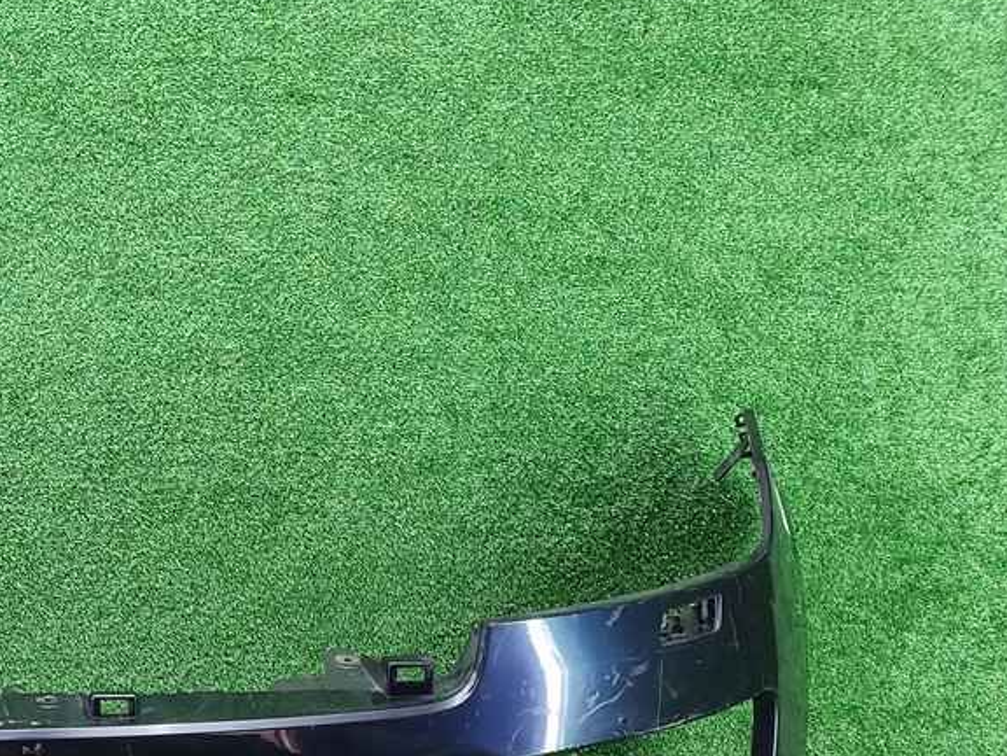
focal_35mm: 65
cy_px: 583
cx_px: -61
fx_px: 1891
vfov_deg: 22.3
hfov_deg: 27.6
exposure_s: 1/50
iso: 190
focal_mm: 5.4
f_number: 1.8
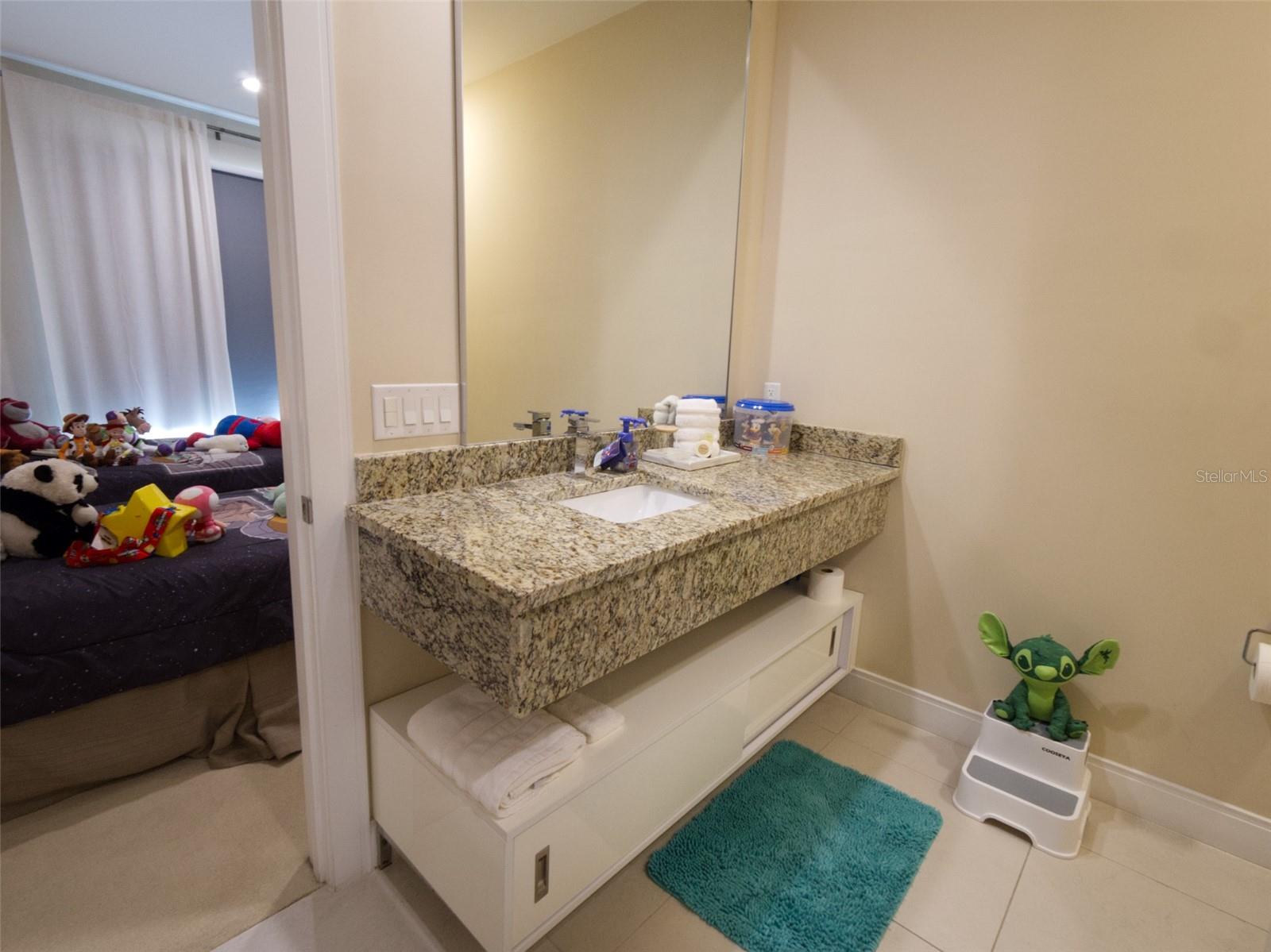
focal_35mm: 16
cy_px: 476
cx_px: 636
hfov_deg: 94.5
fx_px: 587
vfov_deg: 78.1
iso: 1600
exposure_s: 1/10
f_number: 9
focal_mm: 8
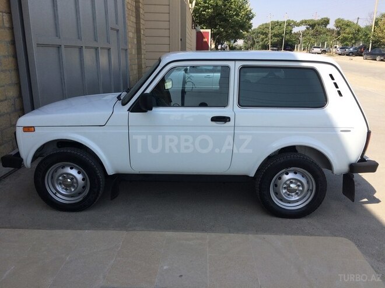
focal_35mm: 29
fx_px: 323
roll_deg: +0.0
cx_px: 192
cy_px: 144
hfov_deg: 61.7
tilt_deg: -16.7
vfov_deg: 48.2
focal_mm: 4.15
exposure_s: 1/1368
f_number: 2.2
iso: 32
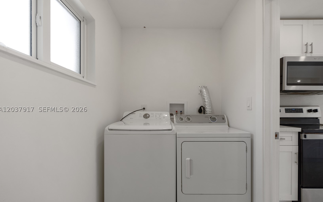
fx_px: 150
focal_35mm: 17
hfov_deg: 94.4
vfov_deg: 67.9
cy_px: 109
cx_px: 165
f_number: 4
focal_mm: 16
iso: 320
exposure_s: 1/20
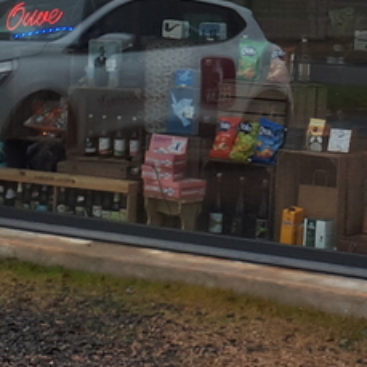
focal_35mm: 100
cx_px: 449
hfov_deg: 16.6
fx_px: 1199
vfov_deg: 16.5
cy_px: -101
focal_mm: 3.6
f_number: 1.9
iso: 40
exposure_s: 1/377
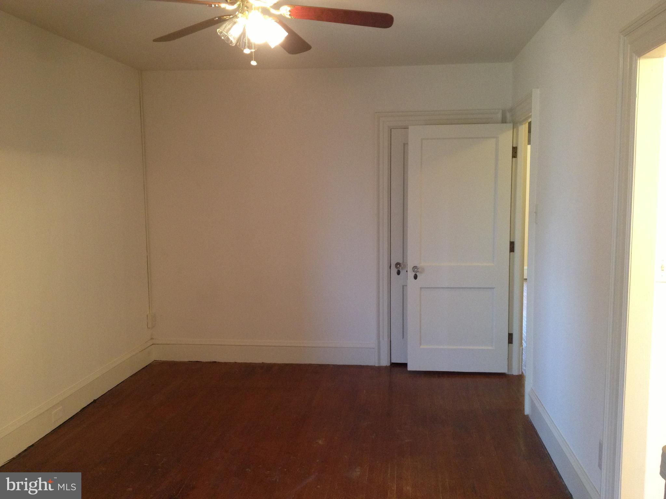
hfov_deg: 52.6
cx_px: 333
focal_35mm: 35
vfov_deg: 40.7
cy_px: 250
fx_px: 673
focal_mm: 4.28
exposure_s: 1/20
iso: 200
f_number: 2.4
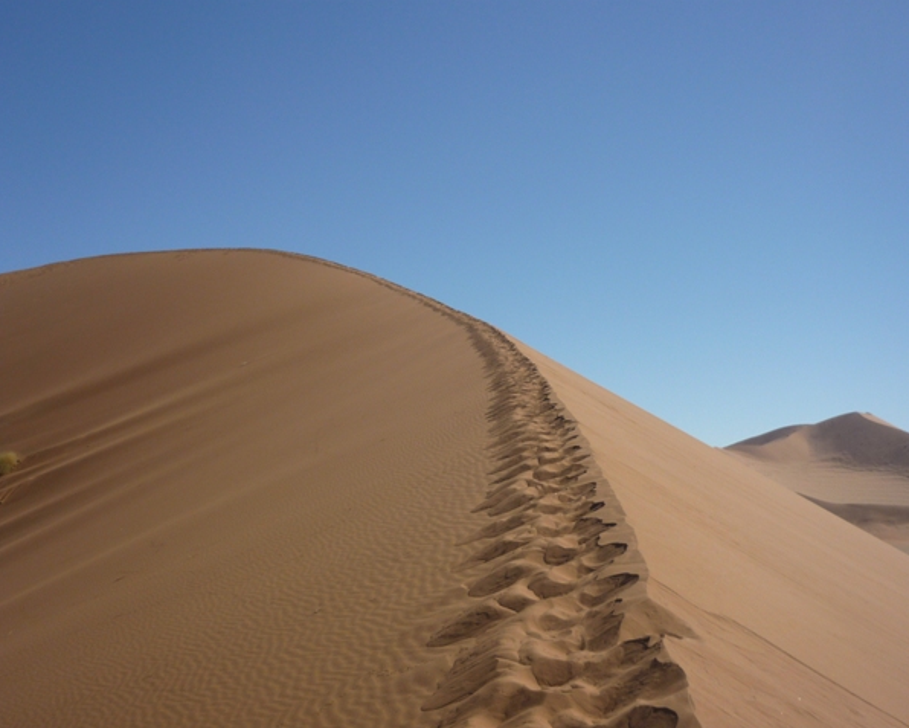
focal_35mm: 43
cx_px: 485
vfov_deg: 34.9
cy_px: 365
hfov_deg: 42.9
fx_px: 1157
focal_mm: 6.8
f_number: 9
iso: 100
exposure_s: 1/250
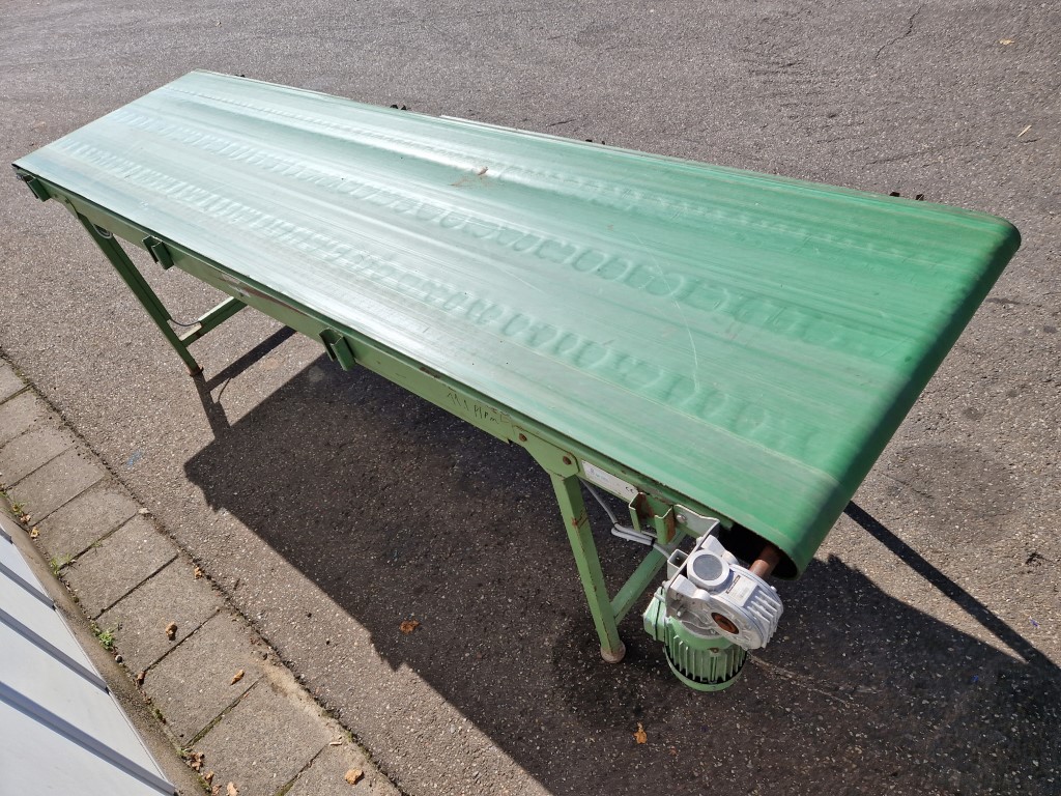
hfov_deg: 73.9
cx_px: 530
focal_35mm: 23
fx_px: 705
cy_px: 398
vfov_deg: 58.9
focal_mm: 5.4
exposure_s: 1/1516
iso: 50
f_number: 1.8
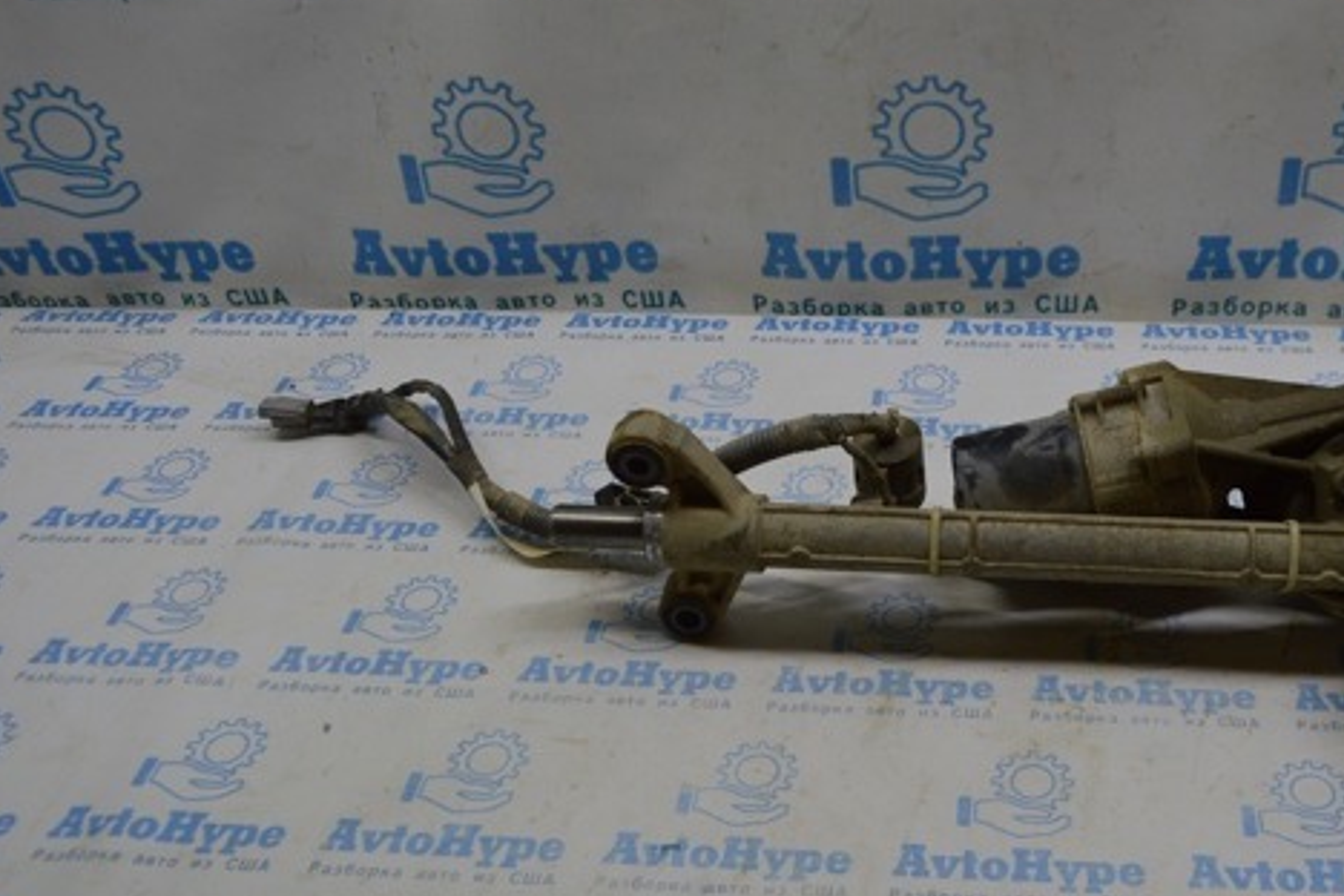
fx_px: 1531
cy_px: 426
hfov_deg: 46.6
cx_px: 910
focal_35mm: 41
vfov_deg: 32.6
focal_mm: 20
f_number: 5
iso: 400
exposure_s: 1/100
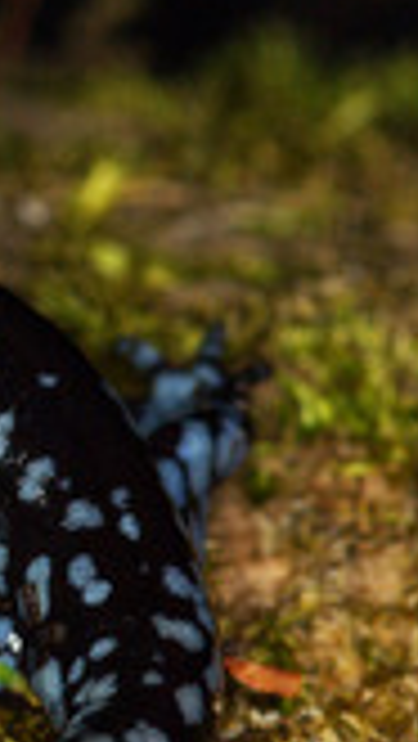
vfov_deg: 4.3
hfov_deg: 2.4
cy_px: 546
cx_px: -517
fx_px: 9868
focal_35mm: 502
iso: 400
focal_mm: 105
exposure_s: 1/125
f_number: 11
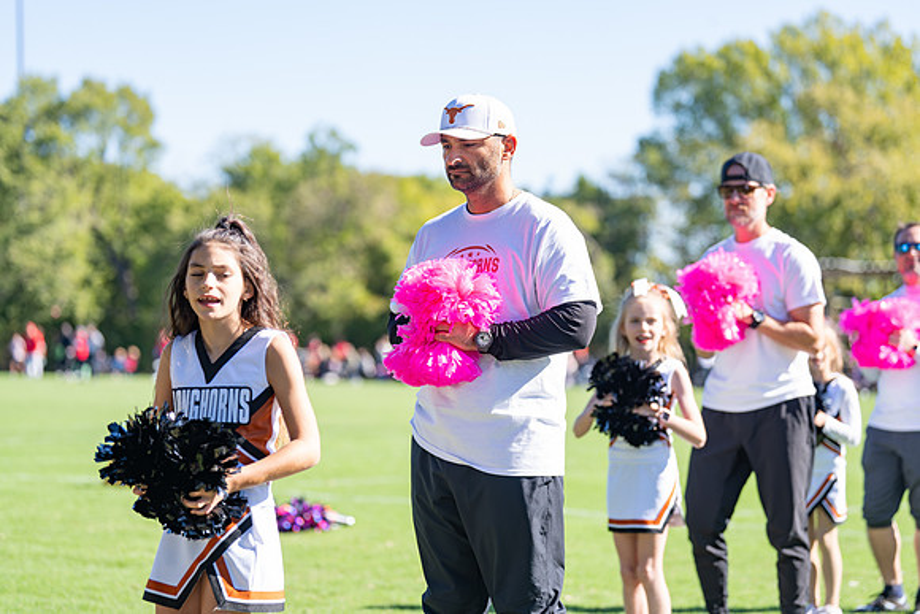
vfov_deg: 12.9
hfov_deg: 19.3
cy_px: 307
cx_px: 460
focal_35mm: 106
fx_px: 2712
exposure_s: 1/1250
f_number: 2.8
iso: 200
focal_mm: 104
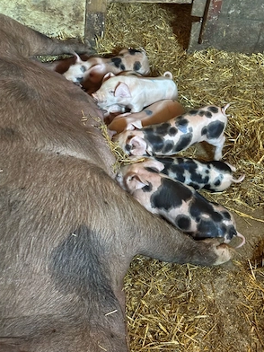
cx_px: 132
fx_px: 539
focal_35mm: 53
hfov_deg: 27.5
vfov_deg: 36.2
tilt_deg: -40.2
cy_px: 175
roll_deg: -7.5
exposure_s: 1/22
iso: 400
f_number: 1.6
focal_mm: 5.96
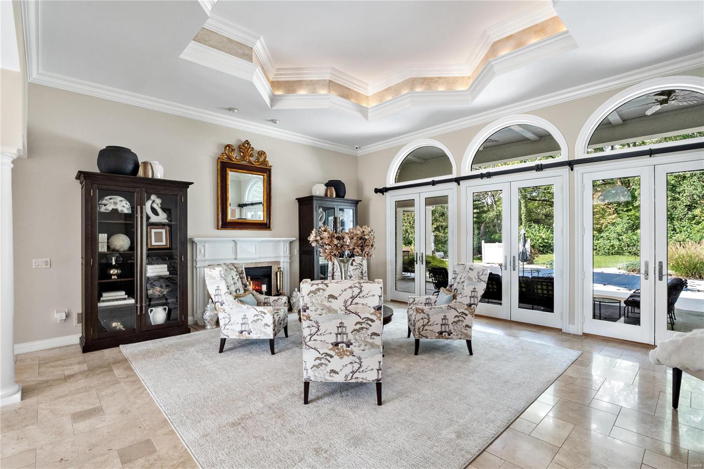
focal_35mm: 16
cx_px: 352
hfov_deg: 96.7
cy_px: 234
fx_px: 313
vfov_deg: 73.7
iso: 400
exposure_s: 1/125
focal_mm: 8
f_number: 8
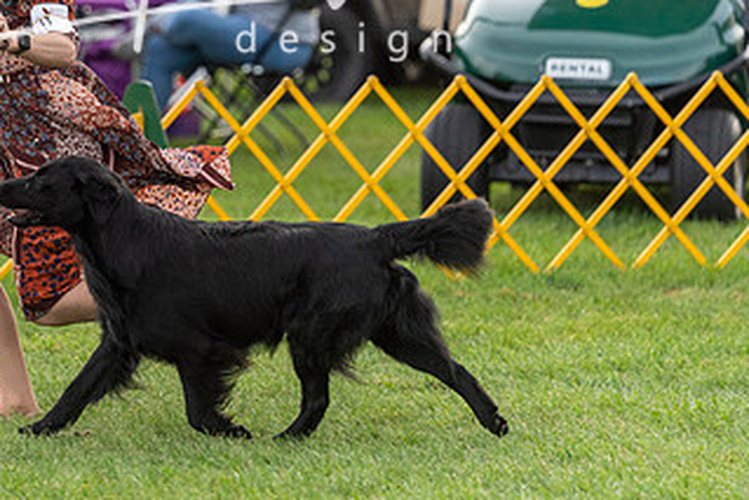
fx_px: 7576
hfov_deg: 5.7
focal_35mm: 364
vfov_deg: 3.8
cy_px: 112
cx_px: 160
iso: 1000
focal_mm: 200
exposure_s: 1/1000
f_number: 3.2
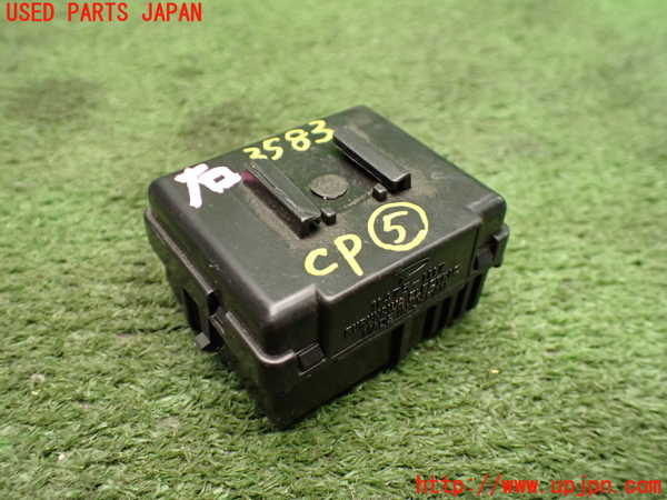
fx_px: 578
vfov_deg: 46.8
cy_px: 250
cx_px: 334
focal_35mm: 30
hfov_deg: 60.0
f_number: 2.3
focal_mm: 5.4
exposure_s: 1/80
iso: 800
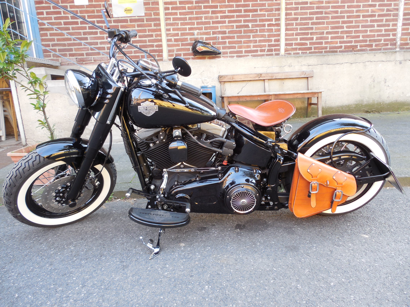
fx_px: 296
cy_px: 154
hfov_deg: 69.4
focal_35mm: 25
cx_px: 205
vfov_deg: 54.9
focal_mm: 4.5
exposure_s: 1/30
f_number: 3.3
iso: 125
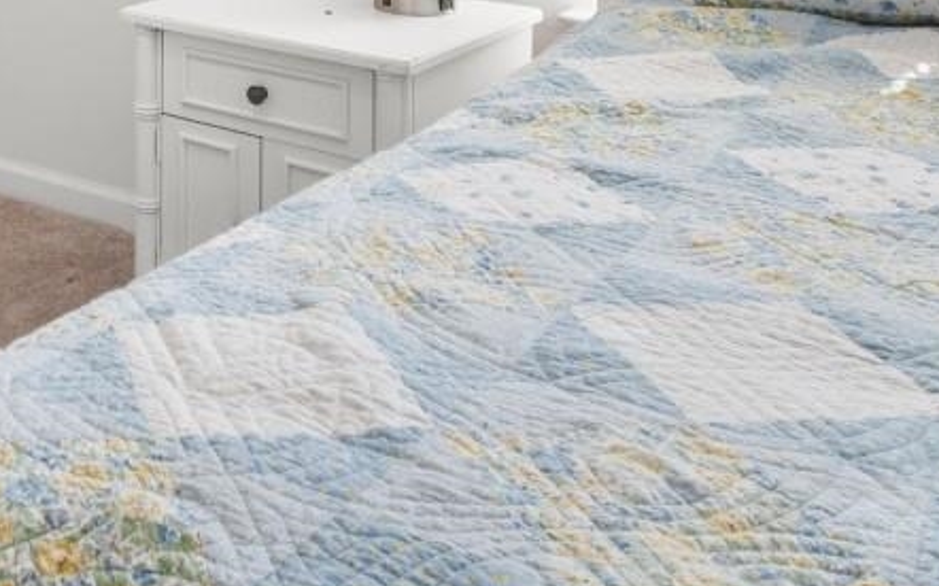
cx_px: -34
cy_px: -350
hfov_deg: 32.8
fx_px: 1433
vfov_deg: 19.4
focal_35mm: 56
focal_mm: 10
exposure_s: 1/8
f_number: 5
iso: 100
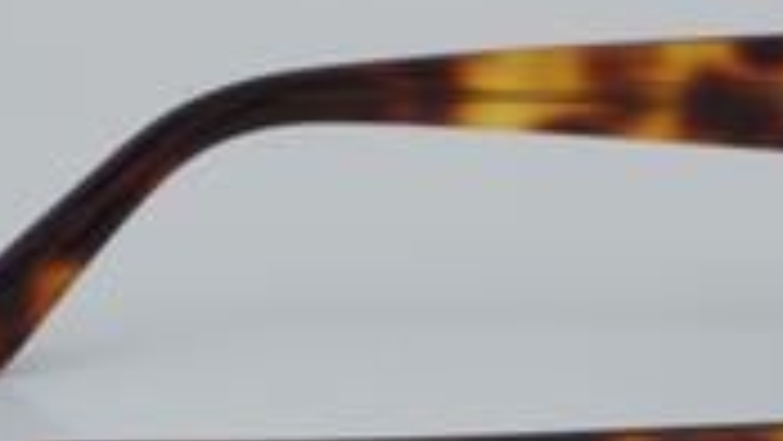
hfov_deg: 11.9
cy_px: 428
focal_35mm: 180
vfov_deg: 6.7
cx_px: 518
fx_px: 3738
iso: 100
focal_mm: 50
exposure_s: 1/4
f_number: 32
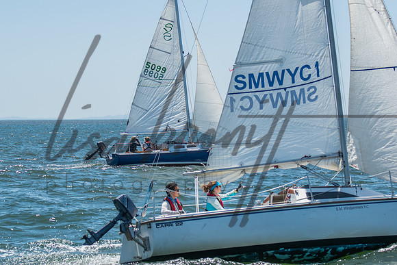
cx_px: 198
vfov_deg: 11.4
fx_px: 1324
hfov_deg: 17.1
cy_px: 132
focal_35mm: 120
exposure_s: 1/1000
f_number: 5.6
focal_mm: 80
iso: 200
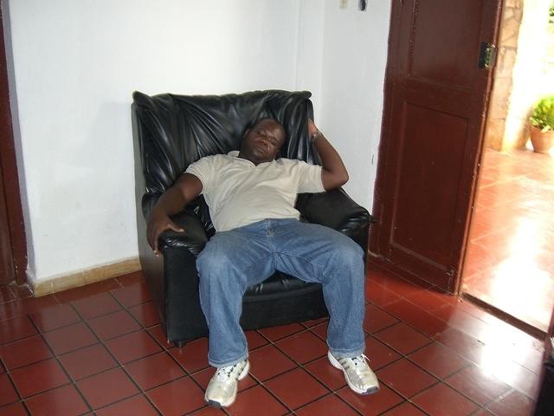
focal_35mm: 38
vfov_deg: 37.7
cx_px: 277
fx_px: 608
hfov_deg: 49.0
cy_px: 208
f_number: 2.8
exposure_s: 1/60
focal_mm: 7.9
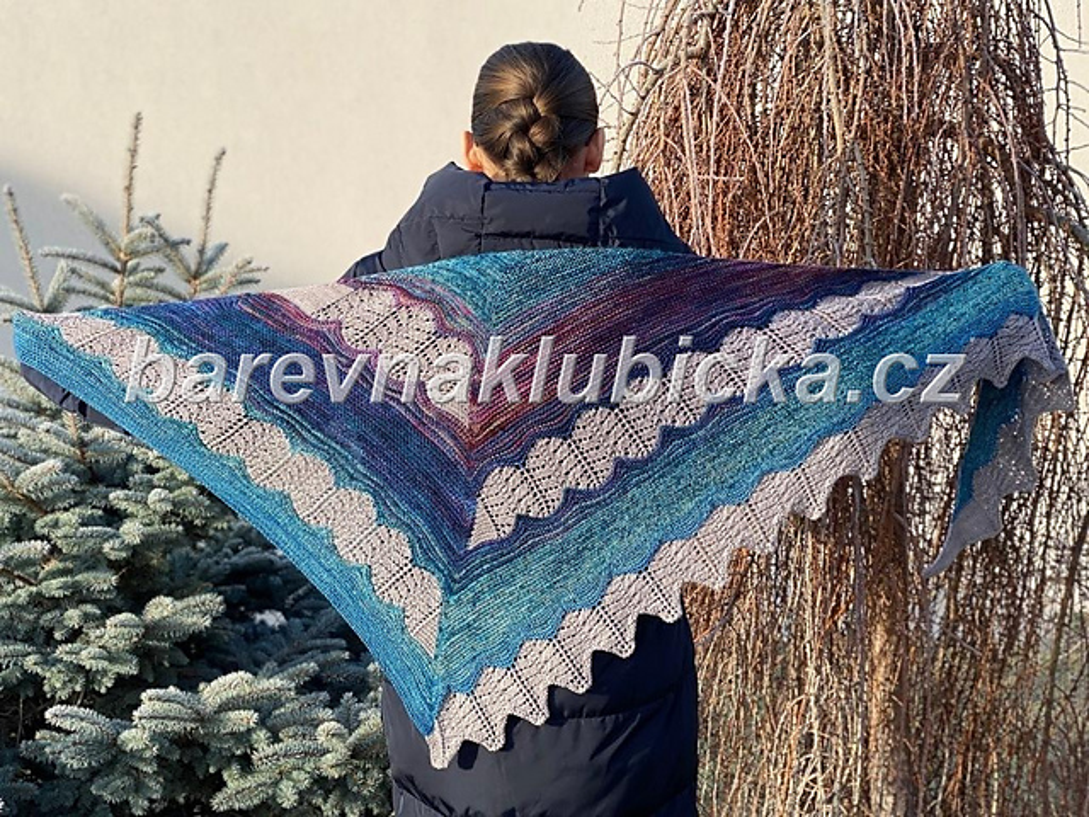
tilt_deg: -12.1
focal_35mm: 52
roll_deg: -0.8
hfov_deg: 36.8
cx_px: 544
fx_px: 1636
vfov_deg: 28.0
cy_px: 408
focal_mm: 6
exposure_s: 1/410
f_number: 2
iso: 20
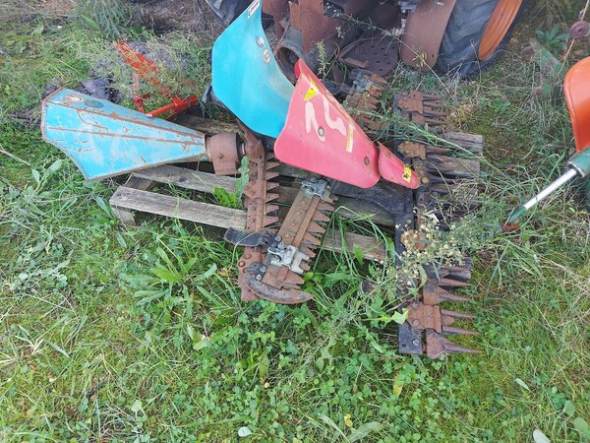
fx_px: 409
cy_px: 222
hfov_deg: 71.6
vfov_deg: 56.8
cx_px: 295
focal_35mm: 24
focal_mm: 5.23
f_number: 1.8
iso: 64
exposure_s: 1/60
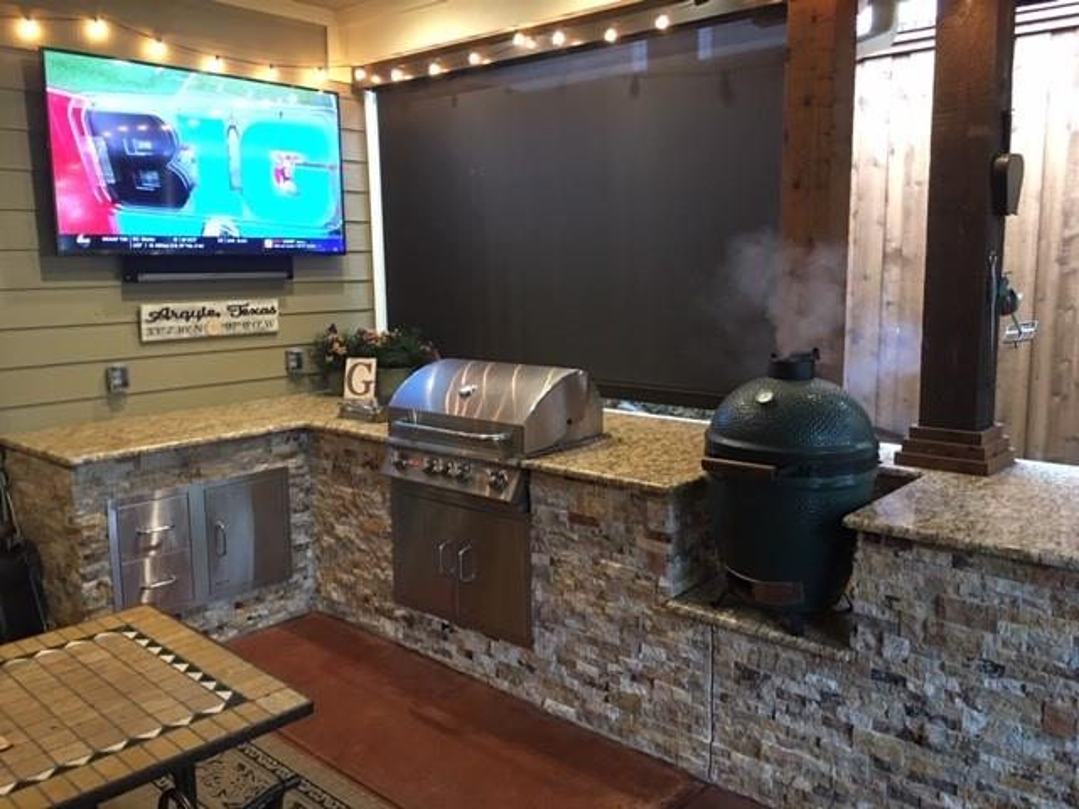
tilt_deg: -7.0
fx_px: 904
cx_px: 540
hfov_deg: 61.7
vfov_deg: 48.2
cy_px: 404
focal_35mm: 29
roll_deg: +1.5
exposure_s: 1/8
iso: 100
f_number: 2.2
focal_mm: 4.15
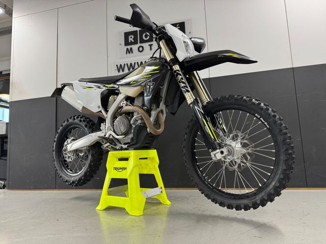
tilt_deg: +7.9
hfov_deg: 71.6
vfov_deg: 56.8
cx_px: 163
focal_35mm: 24
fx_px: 226
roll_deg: +3.1
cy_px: 122
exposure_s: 1/100
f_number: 1.78
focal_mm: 6.76
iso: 160
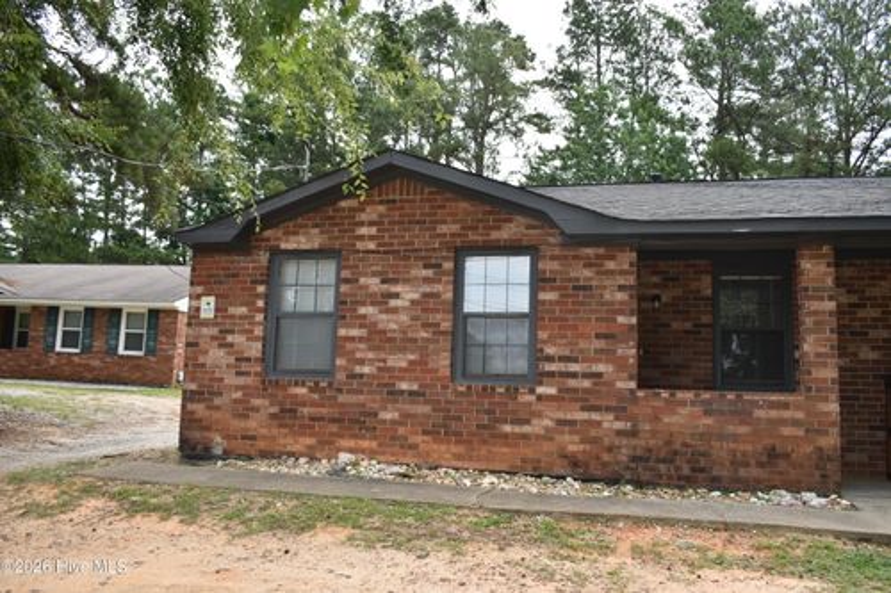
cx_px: 446
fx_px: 742
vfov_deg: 43.6
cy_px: 296
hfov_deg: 61.9
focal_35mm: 30
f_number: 5.6
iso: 110
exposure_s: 1/125
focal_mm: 20
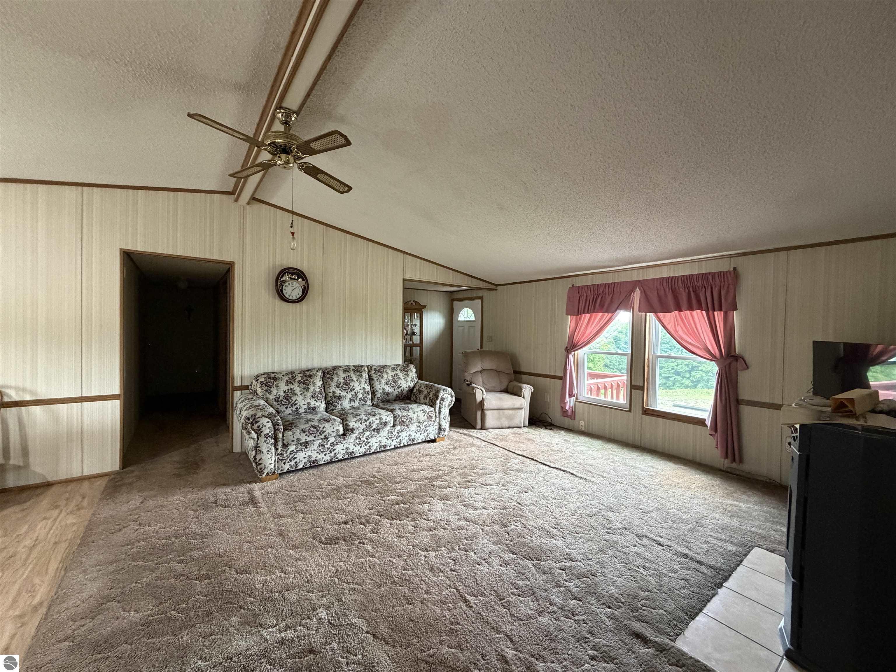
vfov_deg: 85.7
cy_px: 336
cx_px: 448
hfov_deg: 102.1
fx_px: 362
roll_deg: -0.5
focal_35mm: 14
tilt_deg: -0.6
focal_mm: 2.22
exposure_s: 1/60
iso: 500
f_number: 2.2
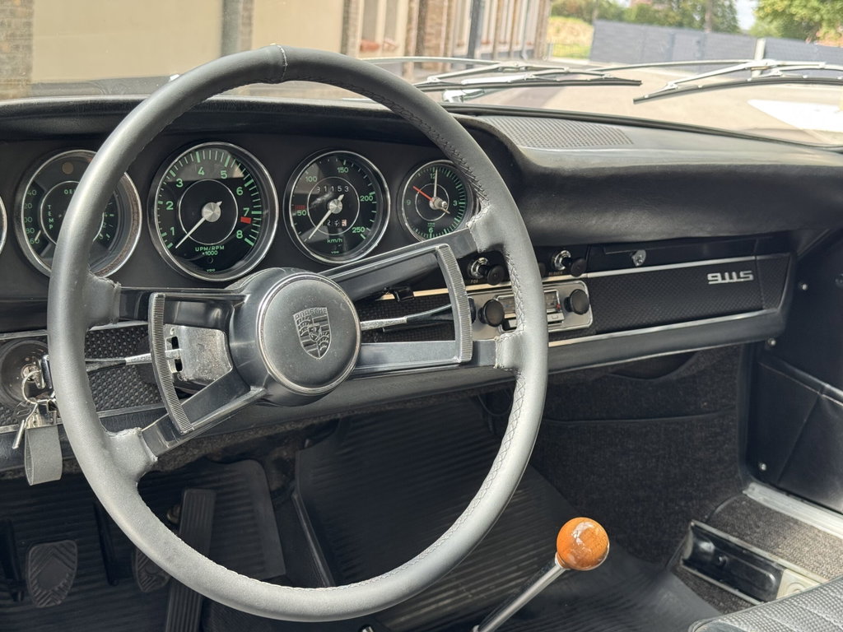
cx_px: 422
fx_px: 1169
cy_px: 316
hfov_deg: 39.7
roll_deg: -6.0
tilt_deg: -13.9
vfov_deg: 30.3
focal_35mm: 48
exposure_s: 1/121
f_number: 1.78
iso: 64
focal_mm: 6.76
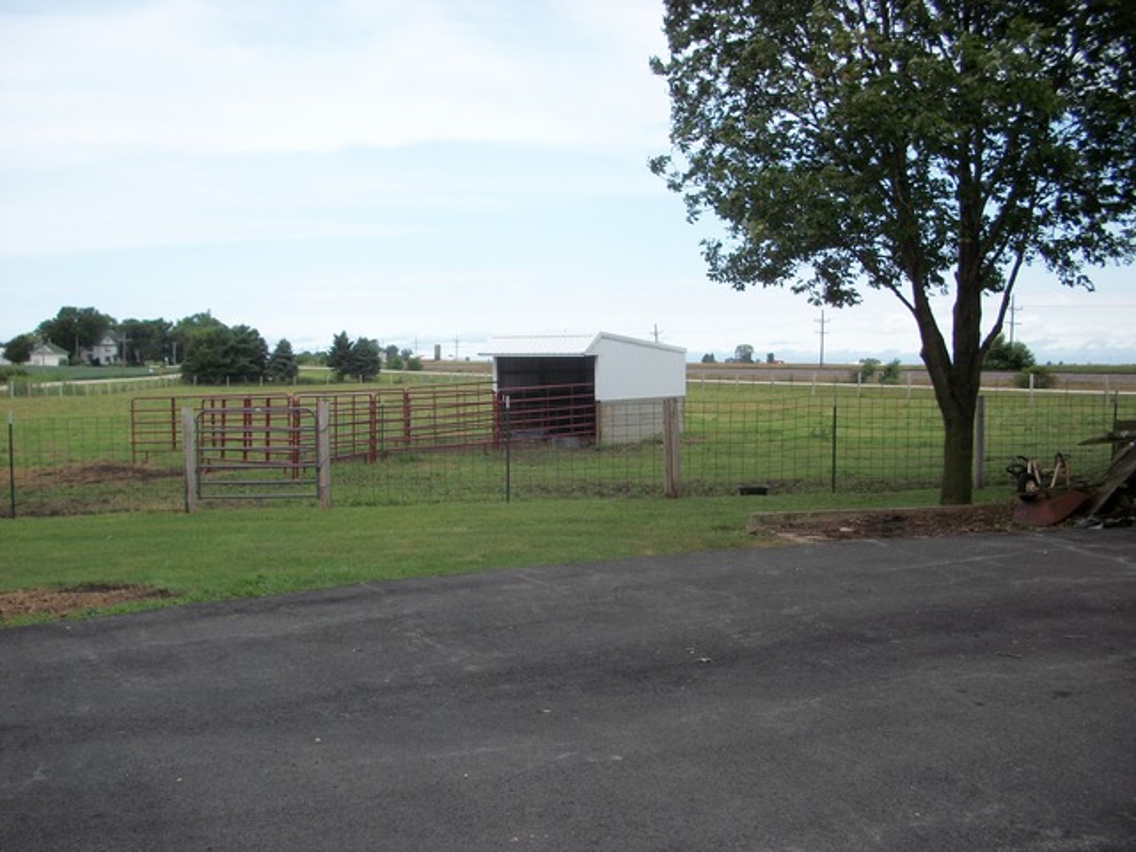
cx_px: 568
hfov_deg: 52.6
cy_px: 426
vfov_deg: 40.7
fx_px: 1149
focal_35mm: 35
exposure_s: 1/500
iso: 80
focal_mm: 6.3
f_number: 3.1
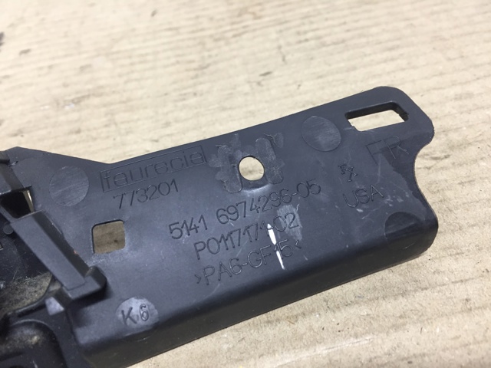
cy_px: 184
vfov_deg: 48.2
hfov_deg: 61.7
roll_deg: +11.0
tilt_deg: -41.8
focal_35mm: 29
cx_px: 246
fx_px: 411
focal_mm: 4.15
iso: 160
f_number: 2.2
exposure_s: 1/33
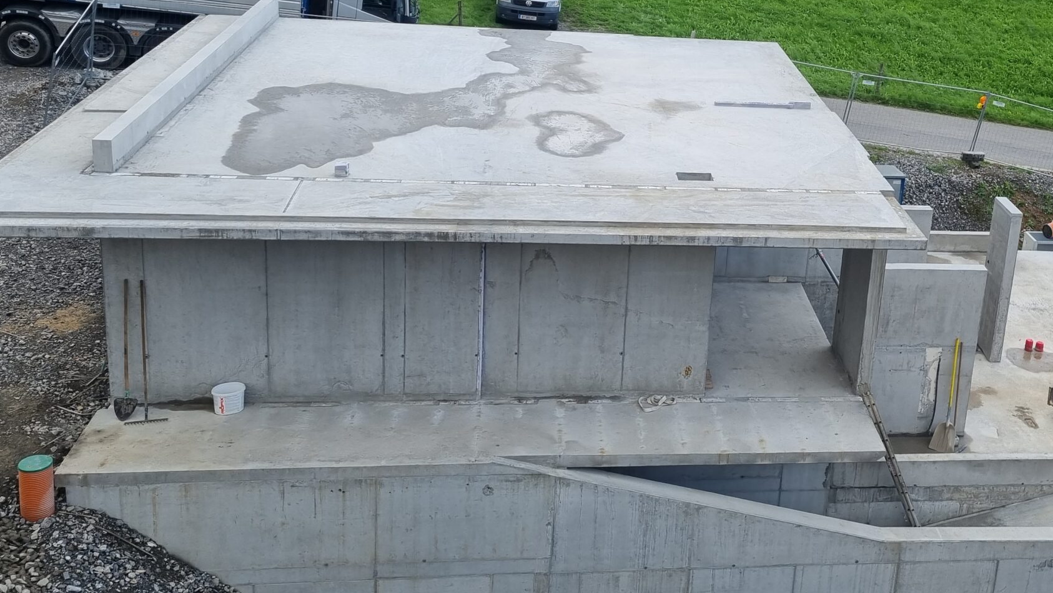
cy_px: 124
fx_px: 1201
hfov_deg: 46.4
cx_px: 728
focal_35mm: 43
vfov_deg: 27.2
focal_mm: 5.4
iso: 50
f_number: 1.8
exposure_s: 1/724
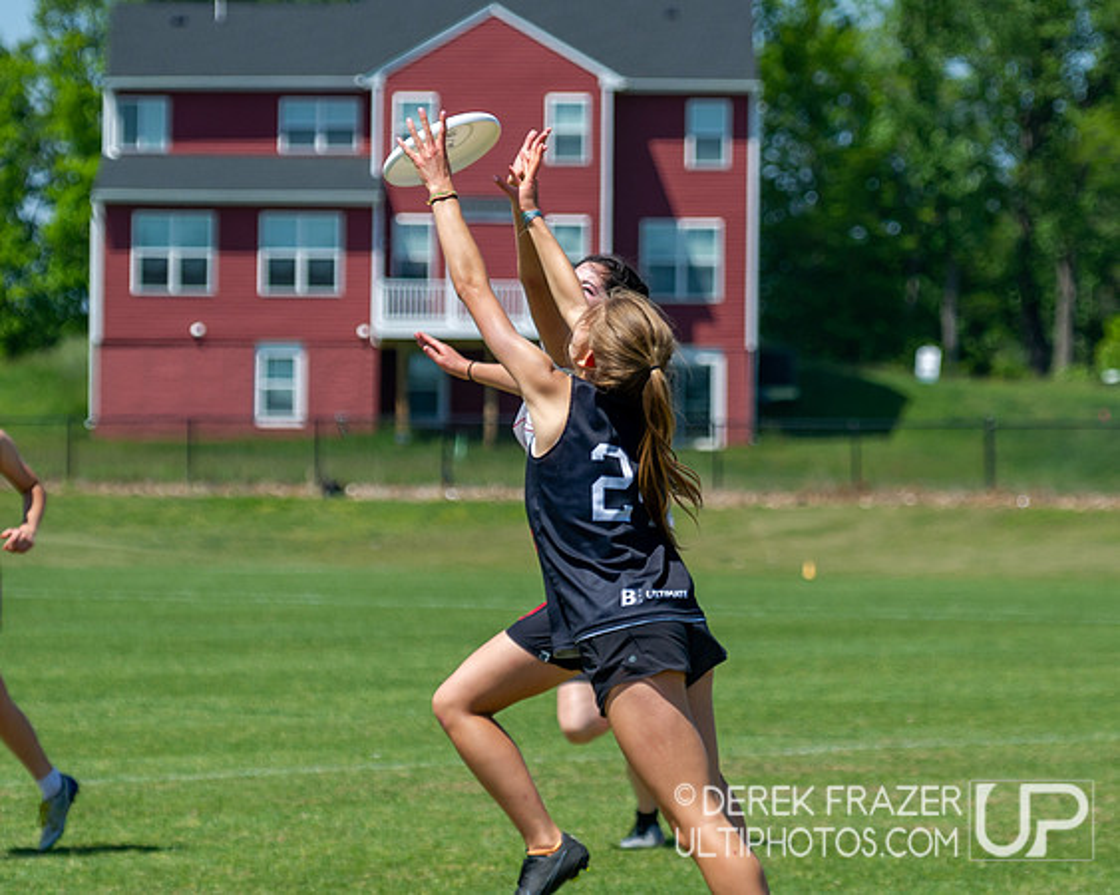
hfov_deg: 7.8
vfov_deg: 6.3
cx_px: 684
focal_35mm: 247
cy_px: 400
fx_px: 8190
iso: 220
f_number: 4
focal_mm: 135
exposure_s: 1/2000
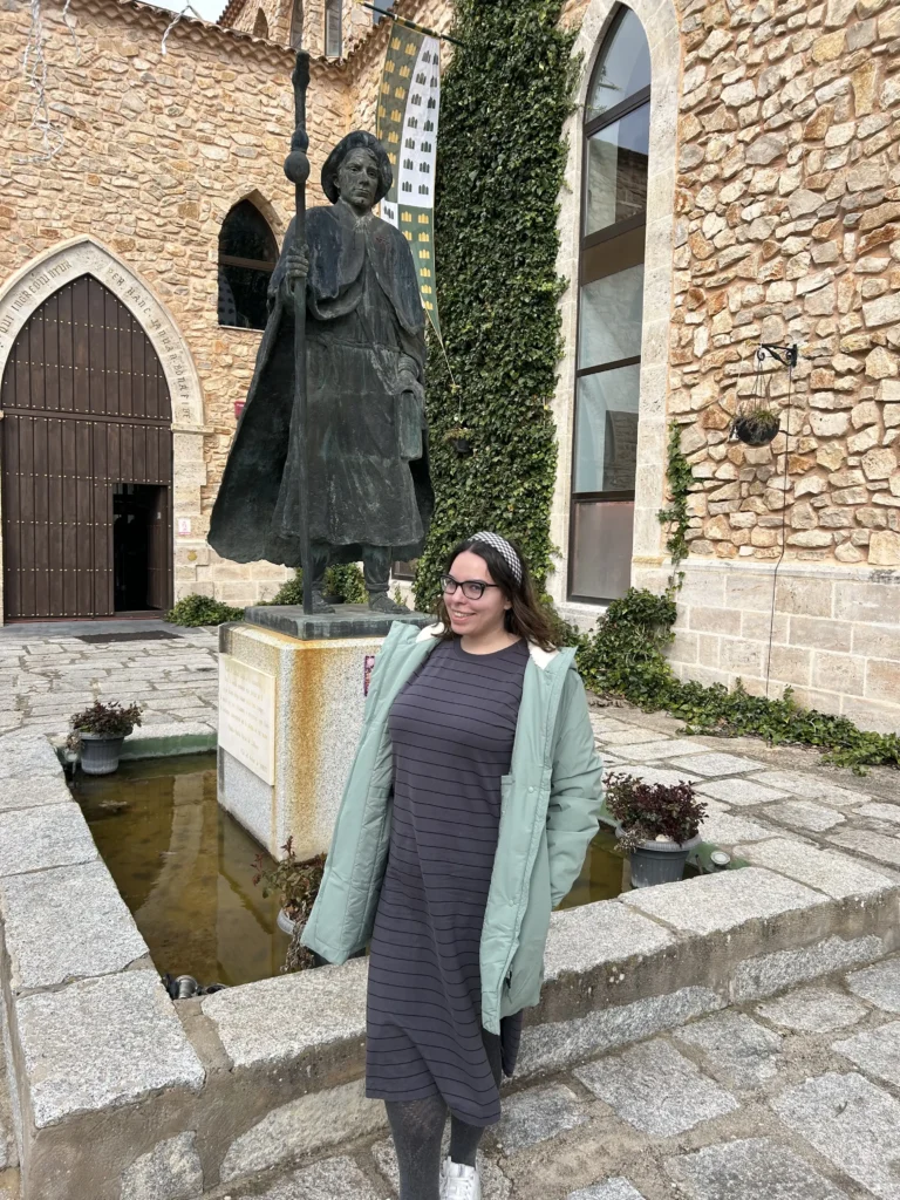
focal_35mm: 26
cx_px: 450
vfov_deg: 67.3
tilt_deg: -3.0
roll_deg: -1.1
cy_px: 600
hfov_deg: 53.1
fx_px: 901
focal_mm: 5.7
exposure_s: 1/2513
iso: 50
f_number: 1.5
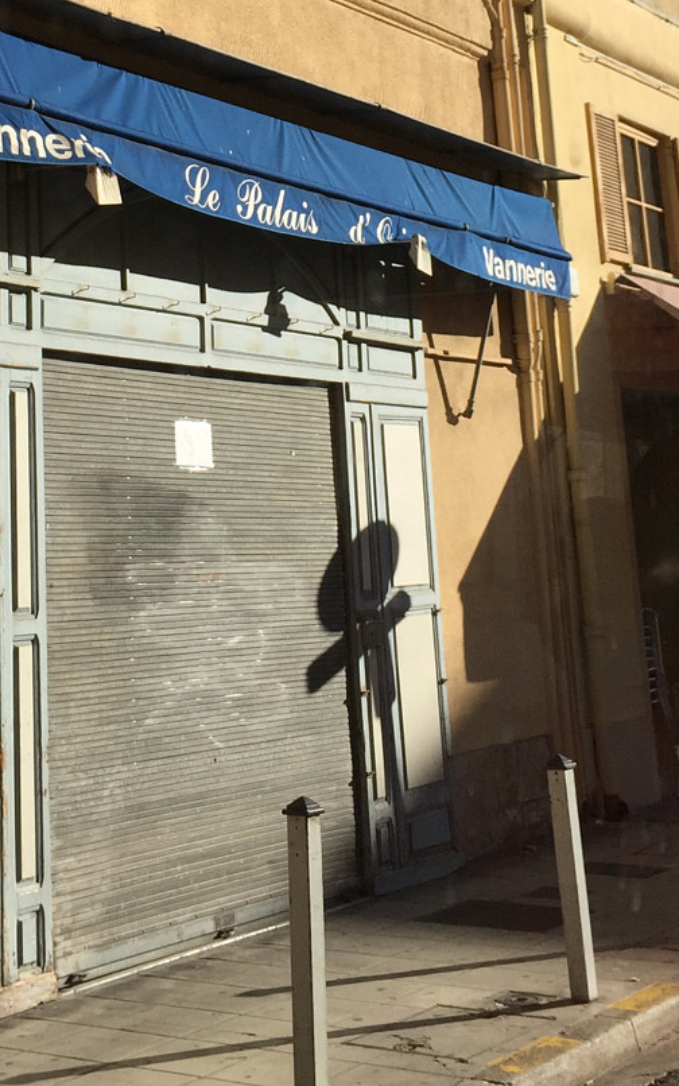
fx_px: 1805
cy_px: 189
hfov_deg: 21.3
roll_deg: +4.9
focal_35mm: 61
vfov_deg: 32.4
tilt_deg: +9.3
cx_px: 257
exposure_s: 1/1582
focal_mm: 4.15
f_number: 2.2
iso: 32
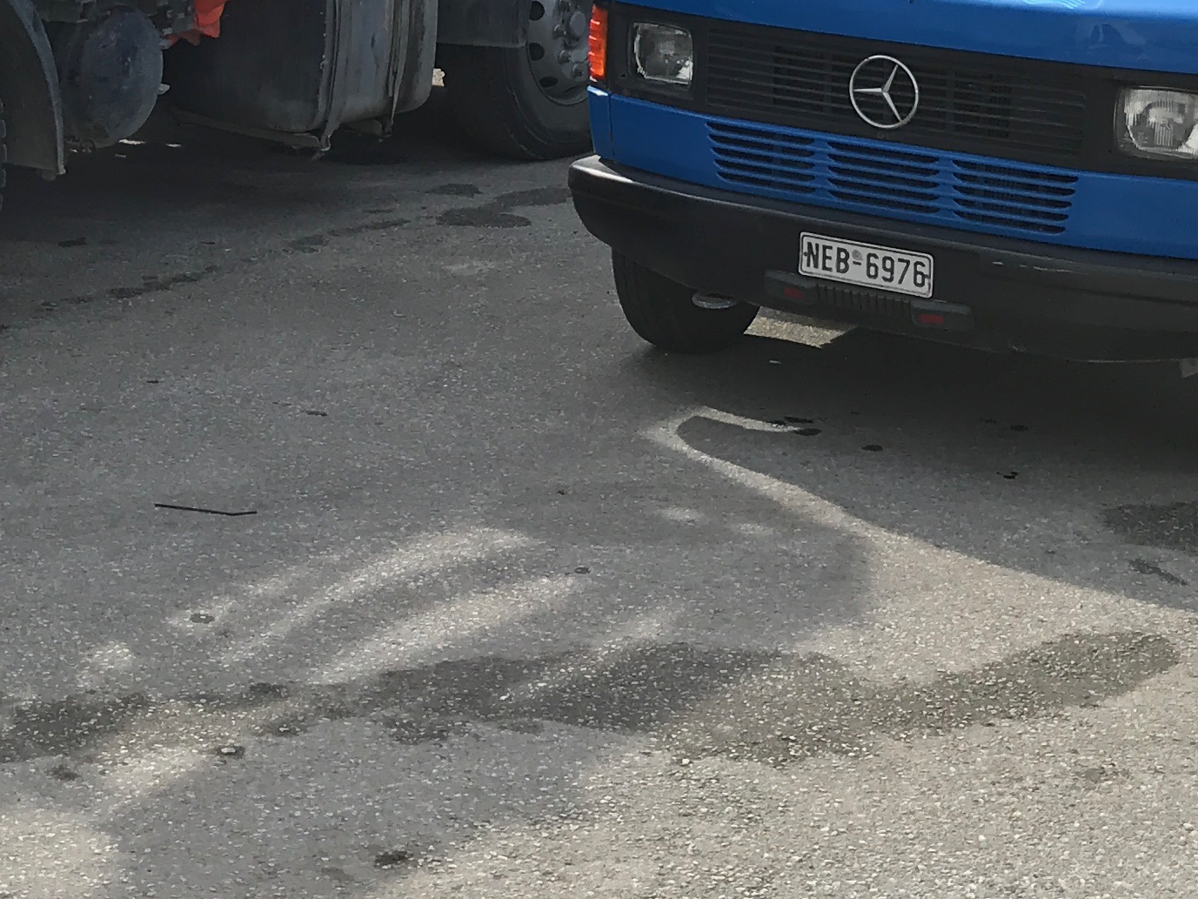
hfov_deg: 23.5
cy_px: -286
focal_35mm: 82
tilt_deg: -0.5
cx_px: 224
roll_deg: -0.1
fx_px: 2838
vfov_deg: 16.9
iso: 20
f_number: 1.8
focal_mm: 3.99
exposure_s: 1/958
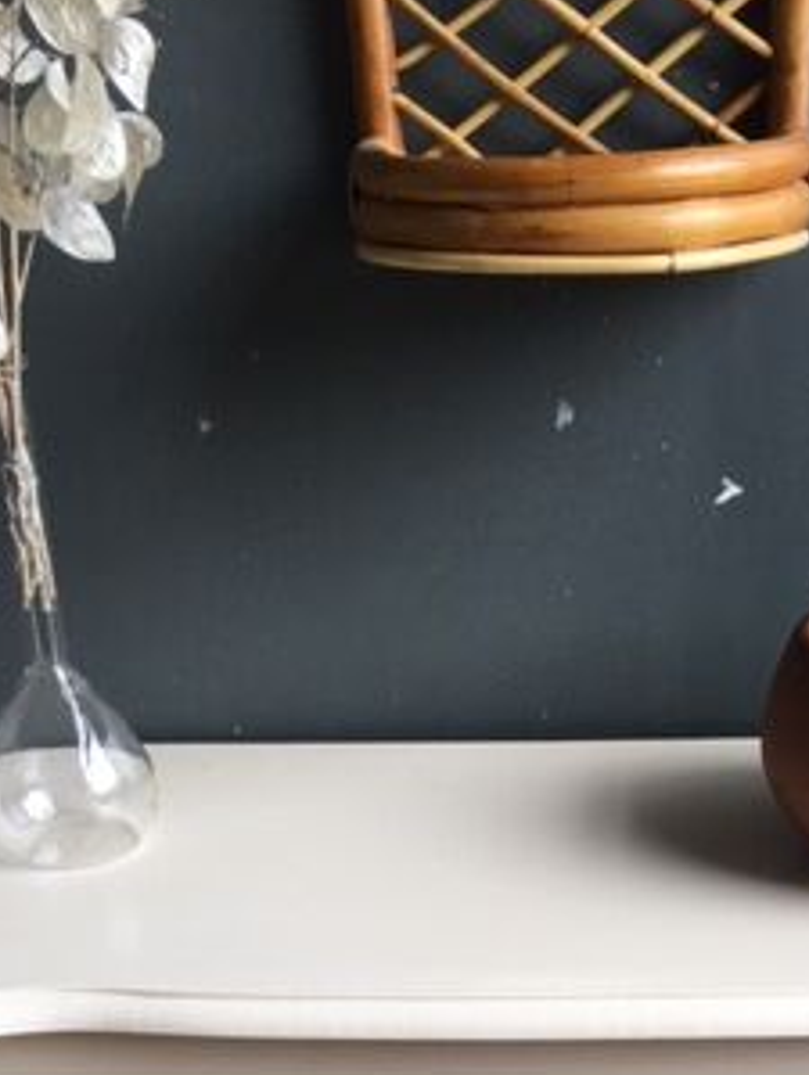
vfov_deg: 28.8
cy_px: 1122
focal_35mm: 62
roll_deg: +1.1
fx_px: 1928
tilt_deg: -29.7
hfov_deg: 23.6
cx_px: 547
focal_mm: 4.15
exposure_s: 1/100
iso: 32
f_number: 2.2
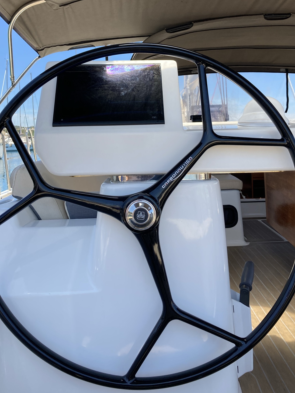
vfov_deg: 53.6
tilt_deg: +1.6
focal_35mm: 34
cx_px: 146
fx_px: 386
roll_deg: +1.4
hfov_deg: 41.8
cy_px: 157
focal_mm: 3.99
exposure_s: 1/823
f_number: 1.8
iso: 20
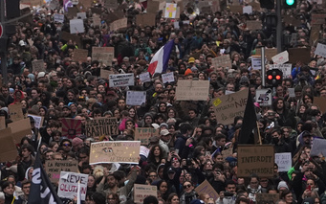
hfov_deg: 2.3
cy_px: 123
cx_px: 193
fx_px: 8164
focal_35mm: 919
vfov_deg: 1.4
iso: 640
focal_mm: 200
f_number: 4
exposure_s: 1/1600
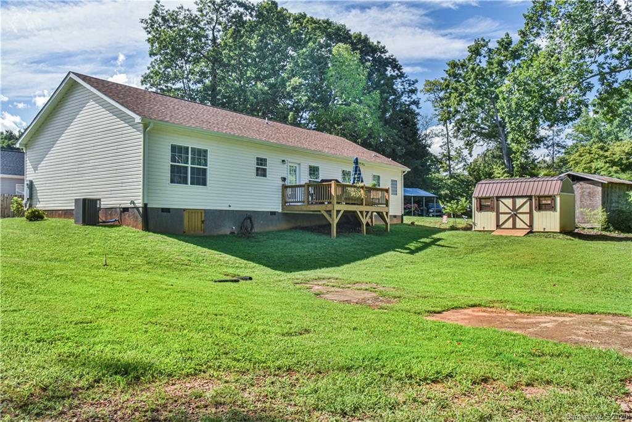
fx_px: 492
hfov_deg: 65.5
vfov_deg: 46.4
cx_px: 316
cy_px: 211
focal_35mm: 28
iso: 1600
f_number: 11
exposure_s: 1/500
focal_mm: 28
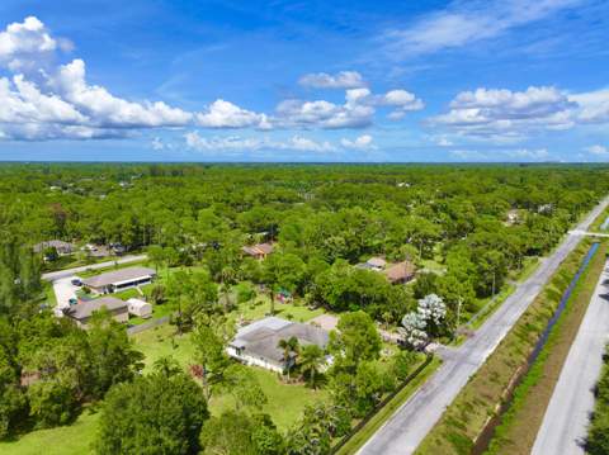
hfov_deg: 71.7
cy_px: 228
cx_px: 304
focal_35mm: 24
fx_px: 422
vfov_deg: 56.7
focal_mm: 12.29
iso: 100
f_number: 2.8
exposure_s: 1/2000
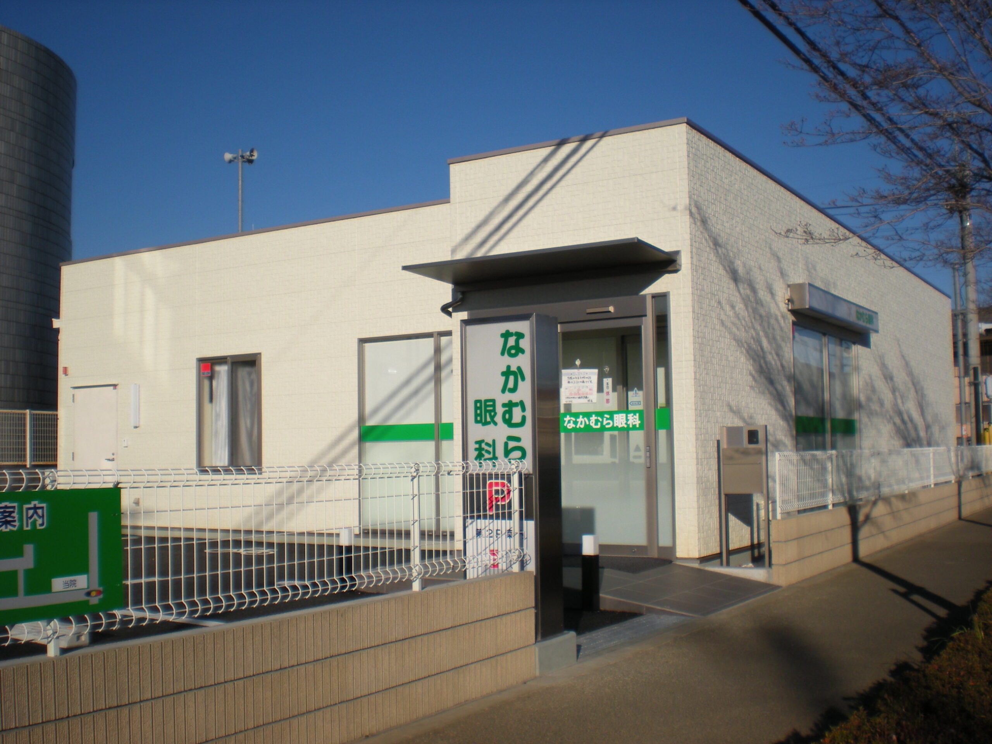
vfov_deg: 37.7
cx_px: 496
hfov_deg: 49.0
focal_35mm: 38
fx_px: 1089
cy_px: 372
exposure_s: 1/986
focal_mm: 6.3
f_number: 4.6
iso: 64
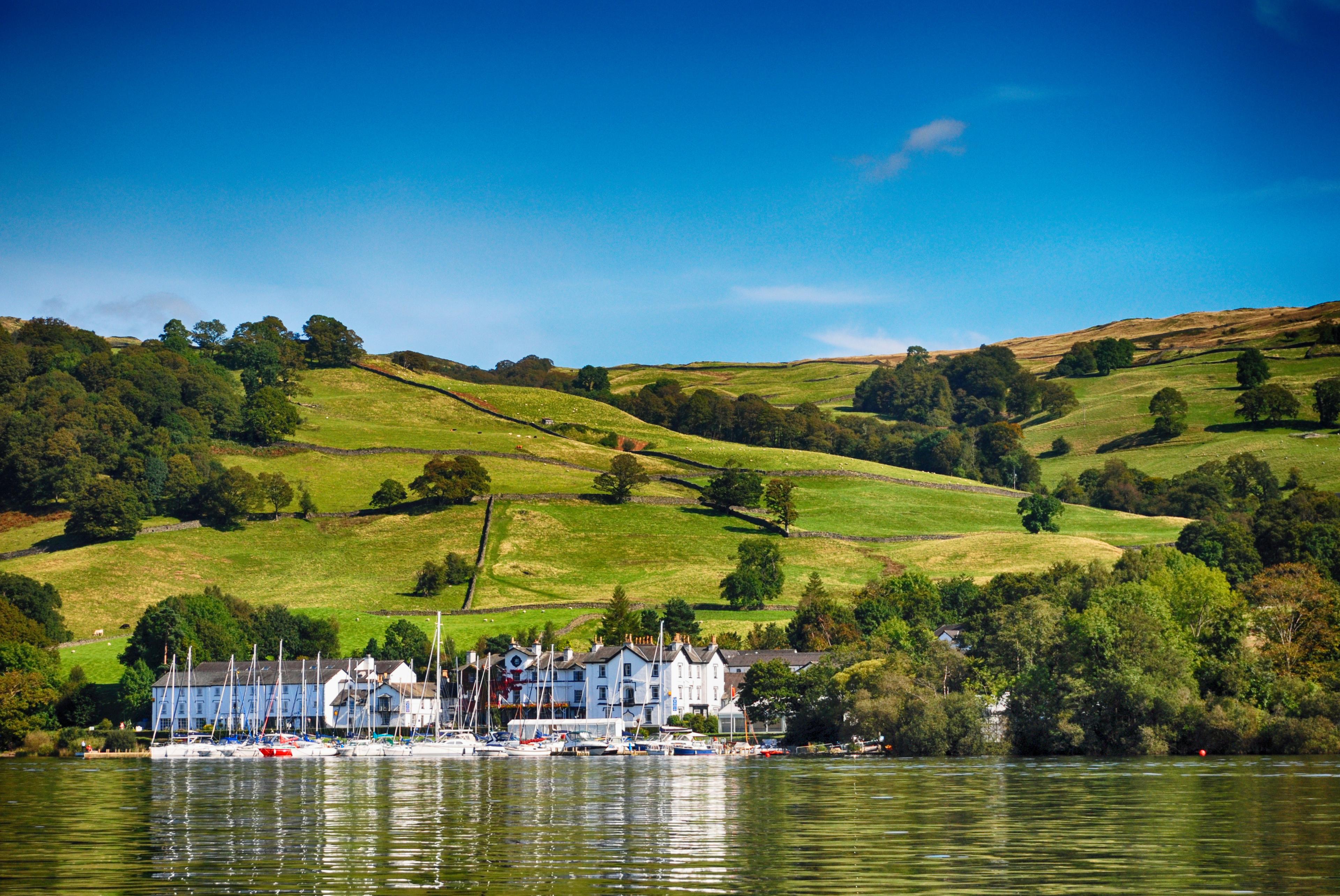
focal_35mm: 87
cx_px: 670
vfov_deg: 15.7
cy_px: 448
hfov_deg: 23.4
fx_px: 3242
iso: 200
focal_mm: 58
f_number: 7.1
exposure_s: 1/800
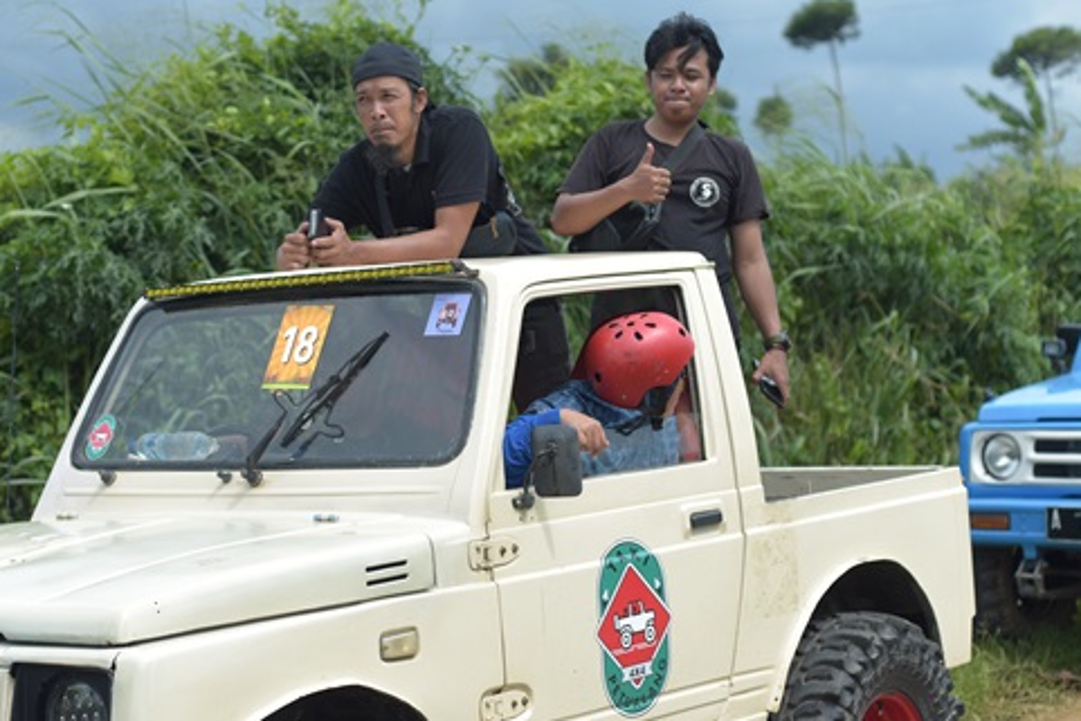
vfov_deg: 17.5
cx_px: 445
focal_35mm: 78
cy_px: 312
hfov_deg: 25.9
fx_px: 2343
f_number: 2.8
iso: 100
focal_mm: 50
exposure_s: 1/1600
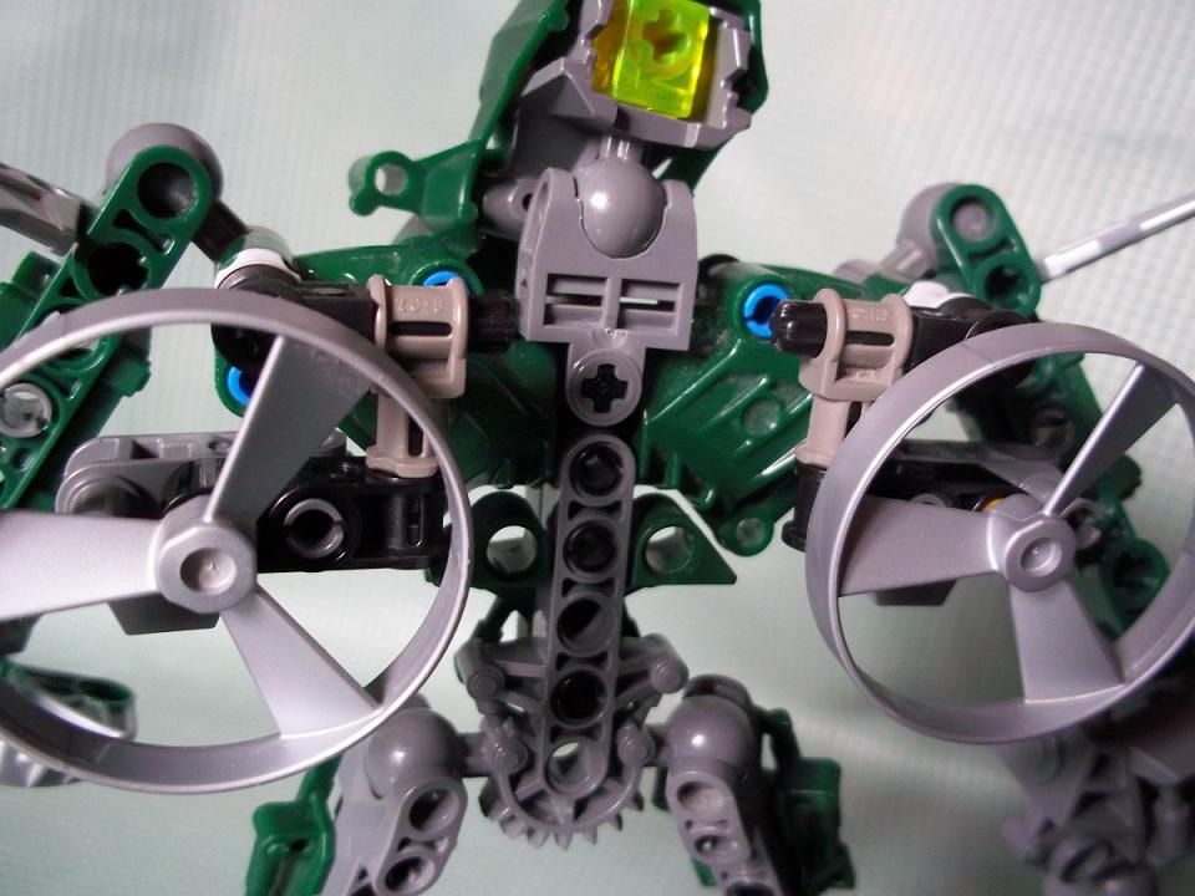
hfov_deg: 51.4
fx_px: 1243
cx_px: 598
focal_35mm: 36
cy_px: 448
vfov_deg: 39.7
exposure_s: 1/8
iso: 283
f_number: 3.1
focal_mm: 6.5
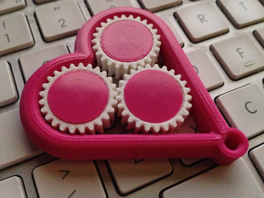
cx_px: 132
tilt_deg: -57.9
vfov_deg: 42.9
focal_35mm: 33
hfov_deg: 55.4
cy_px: 99
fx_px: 252
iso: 800
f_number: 2.4
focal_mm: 4.12
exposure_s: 1/15
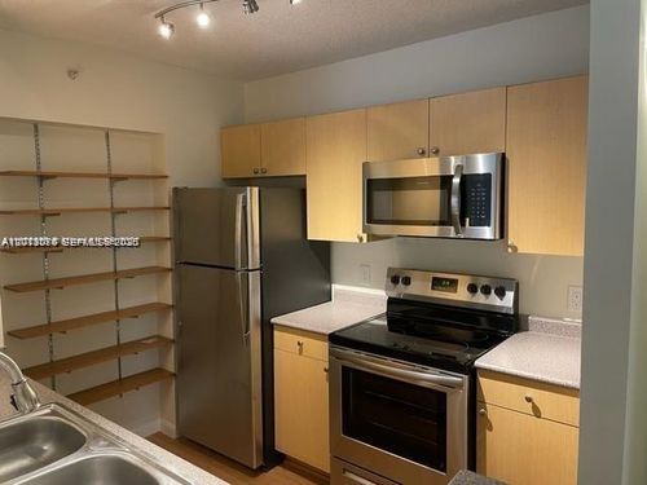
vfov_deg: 53.1
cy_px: 242
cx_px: 324
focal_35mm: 26
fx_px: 486
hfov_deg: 67.3
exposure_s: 1/60
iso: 200
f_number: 1.6
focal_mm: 4.2
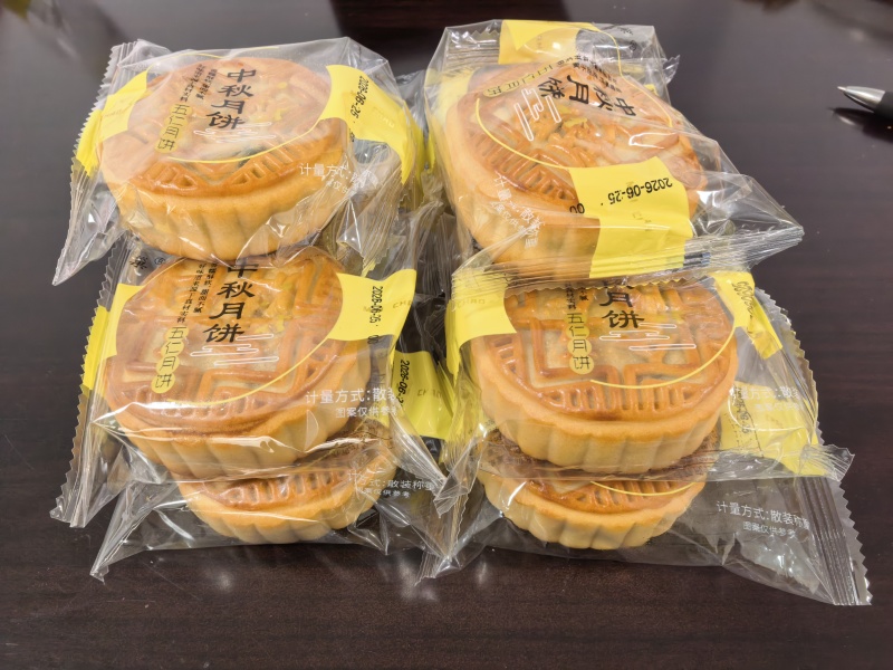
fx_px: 619
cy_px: 335
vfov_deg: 56.8
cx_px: 446
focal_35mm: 24
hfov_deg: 71.6
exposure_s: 1/33.3
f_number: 4
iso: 500
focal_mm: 5.75
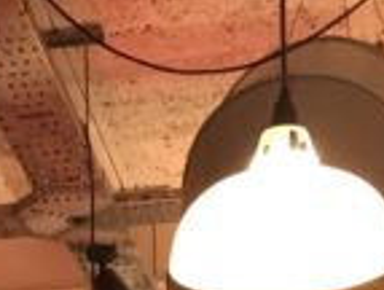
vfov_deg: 6.3
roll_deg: +0.4
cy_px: 1026
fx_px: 2302
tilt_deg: -0.5
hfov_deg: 9.4
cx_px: -121
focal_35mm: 207
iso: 100
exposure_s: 1/33
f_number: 2.2
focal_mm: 4.15
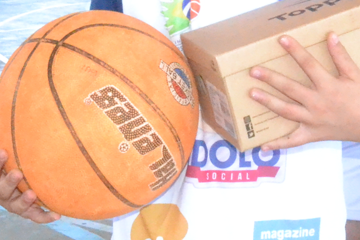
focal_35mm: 104
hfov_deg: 19.5
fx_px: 1040
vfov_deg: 12.4
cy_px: -139
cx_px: 281
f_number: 25
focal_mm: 20
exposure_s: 1/200
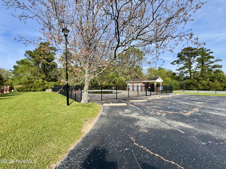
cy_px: 84
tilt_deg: +0.5
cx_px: 113
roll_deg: +1.8
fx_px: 91
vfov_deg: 85.7
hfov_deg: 102.1
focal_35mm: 14
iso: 50
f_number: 2.2
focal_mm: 2.22
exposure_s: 1/1256
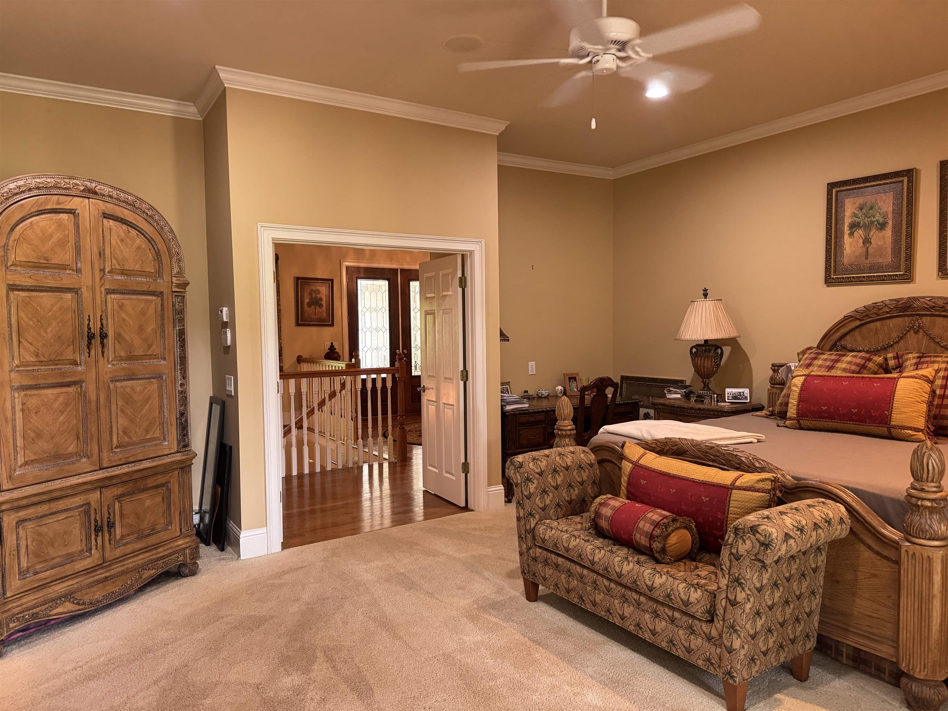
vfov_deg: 56.8
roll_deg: +1.1
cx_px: 474
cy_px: 356
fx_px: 657
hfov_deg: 71.6
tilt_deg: -3.8
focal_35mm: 24
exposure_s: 1/60
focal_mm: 6.76
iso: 640
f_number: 1.78
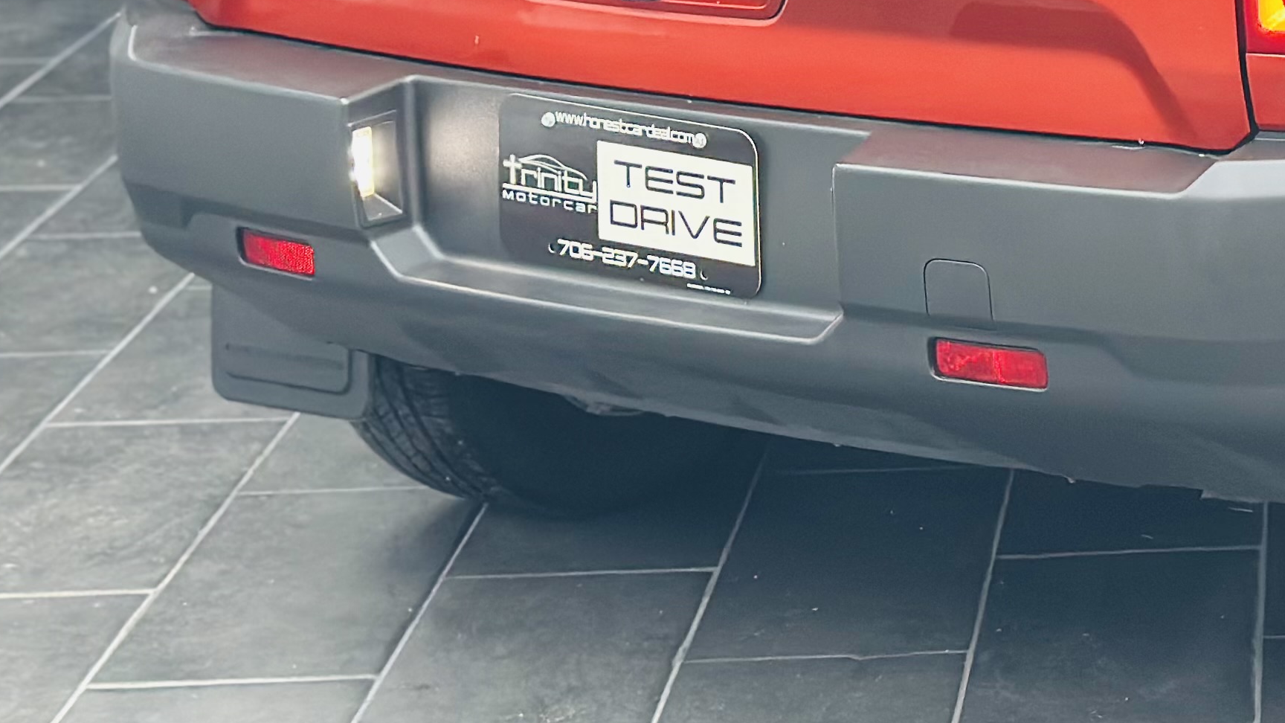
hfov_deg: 16.9
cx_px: 1455
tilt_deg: -8.9
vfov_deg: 9.7
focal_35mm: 122
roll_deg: +0.8
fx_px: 4157
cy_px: -231
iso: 200
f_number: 1.78
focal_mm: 6.86
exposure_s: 1/60
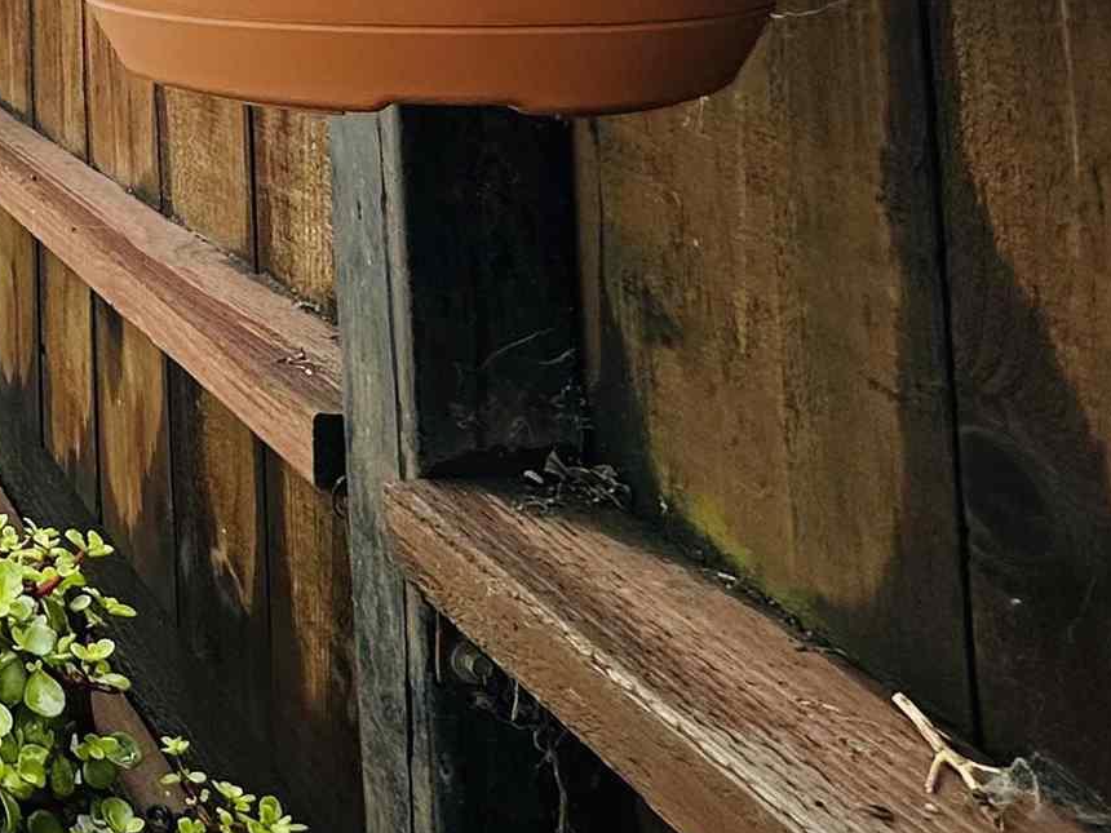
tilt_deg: +4.4
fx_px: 1605
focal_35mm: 50
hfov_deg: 27.9
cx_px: -495
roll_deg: +1.3
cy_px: -271
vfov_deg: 24.9
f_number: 2.2
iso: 40
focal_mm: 2.22
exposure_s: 1/1052
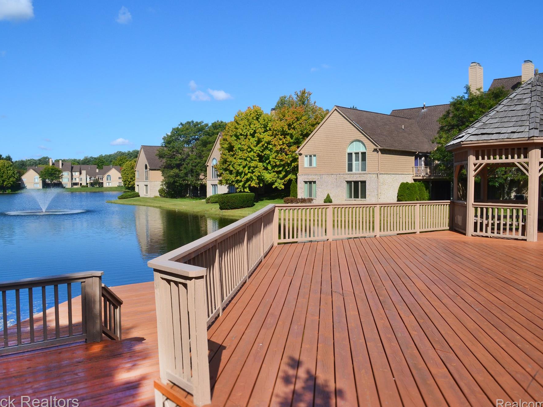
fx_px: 471
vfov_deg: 46.8
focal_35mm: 30
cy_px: 204
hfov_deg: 59.8
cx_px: 243
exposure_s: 1/500
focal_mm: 18
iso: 400
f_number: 11
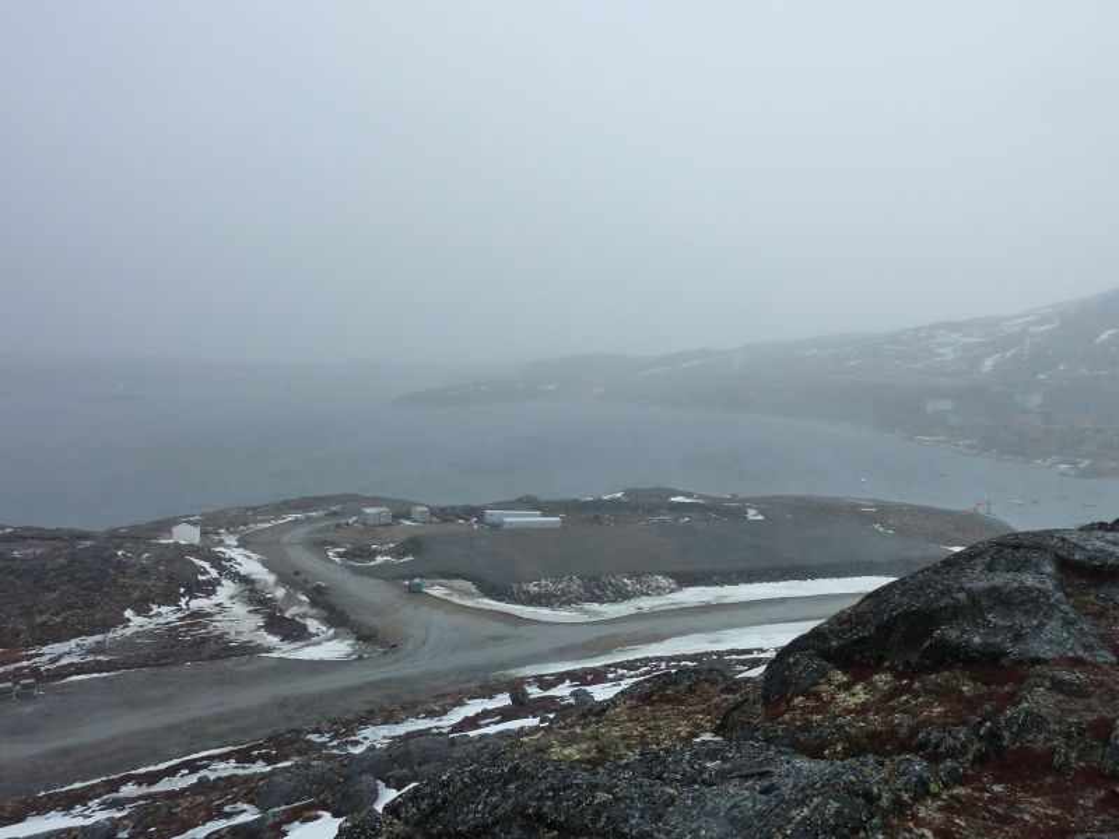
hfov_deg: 69.4
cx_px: 560
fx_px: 808
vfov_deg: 54.9
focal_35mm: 25
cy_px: 420
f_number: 4.5
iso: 125
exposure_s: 1/400
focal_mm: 4.1
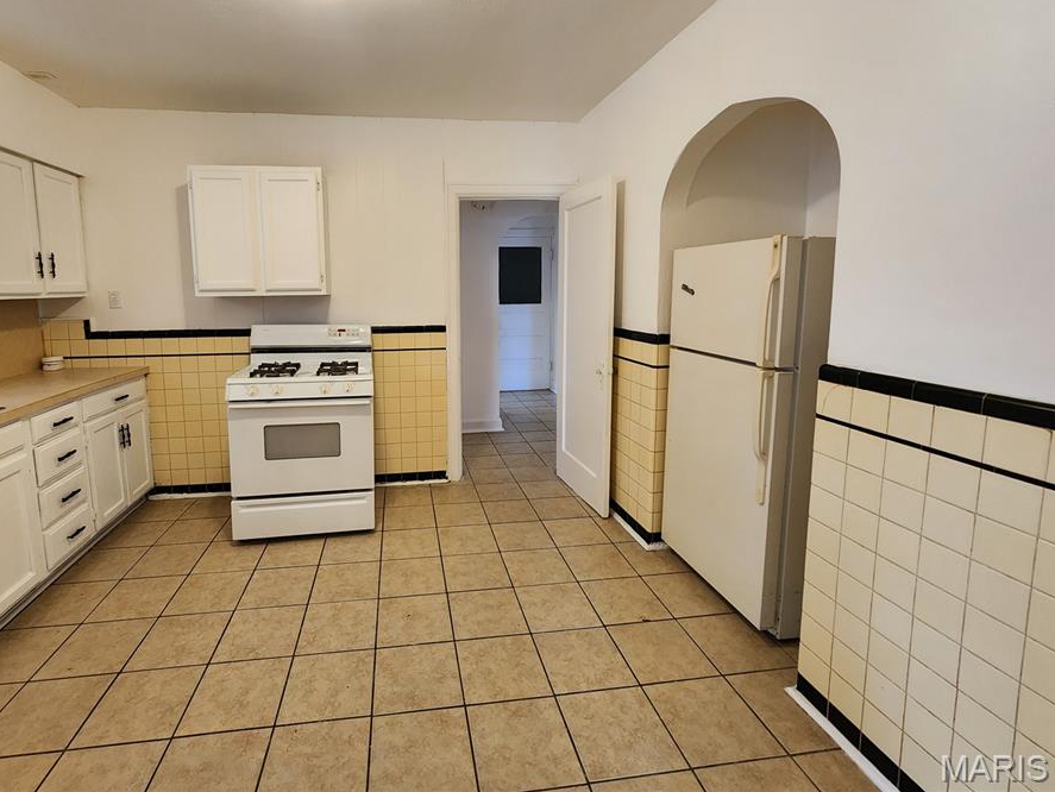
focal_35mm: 15
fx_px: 457
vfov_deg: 81.2
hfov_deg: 97.5
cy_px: 337
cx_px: 451
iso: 400
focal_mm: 2.2
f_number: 2.2
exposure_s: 1/60
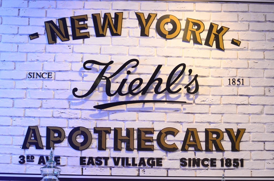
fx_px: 797
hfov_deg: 19.5
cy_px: 90
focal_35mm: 105
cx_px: 137
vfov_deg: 13.0
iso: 3200
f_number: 7.1
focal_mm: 70
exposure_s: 1/400
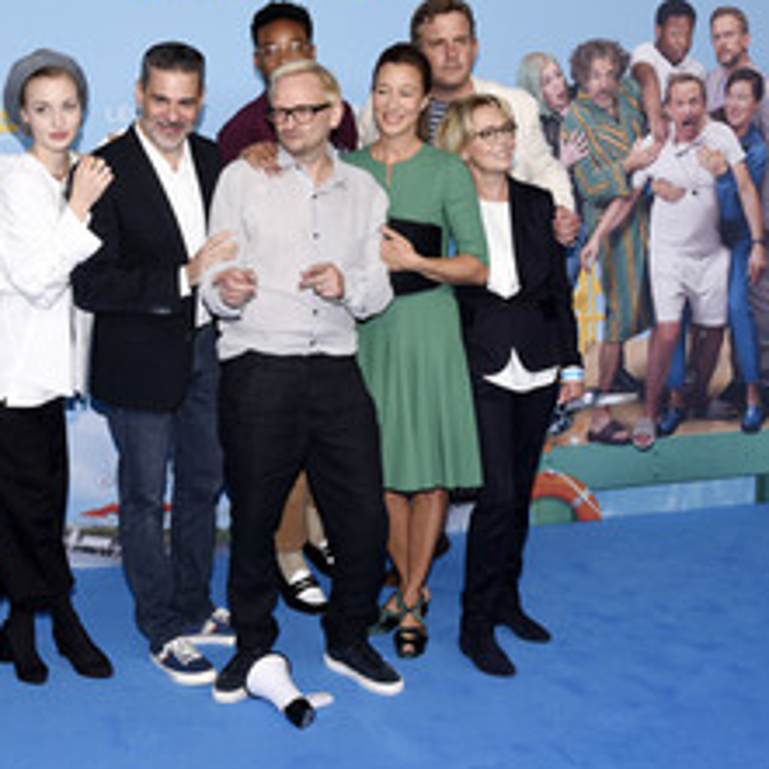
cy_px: 278
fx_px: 1307
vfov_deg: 32.6
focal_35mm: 52
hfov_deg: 32.7
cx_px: 298
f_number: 8
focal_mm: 30
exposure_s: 1/160
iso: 400
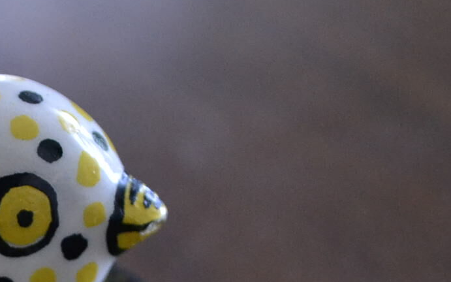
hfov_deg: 12.3
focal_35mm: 163
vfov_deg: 7.9
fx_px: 2004
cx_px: -194
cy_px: 398
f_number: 4.8
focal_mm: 32
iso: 2500
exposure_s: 1/60
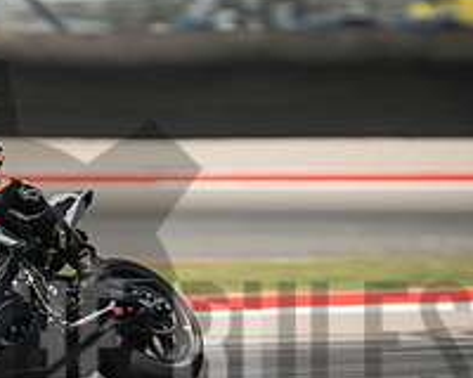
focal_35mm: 815
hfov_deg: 2.4
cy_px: 348
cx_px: -28
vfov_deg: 1.9
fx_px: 11409
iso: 160
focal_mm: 200
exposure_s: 1/250
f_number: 2.5
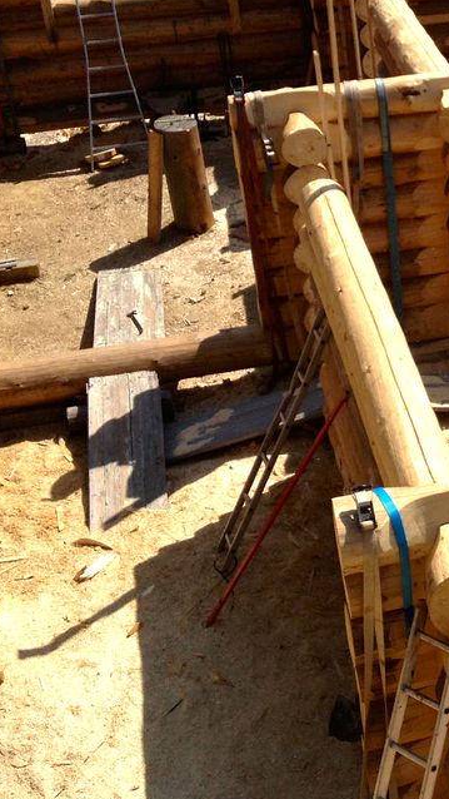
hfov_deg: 14.6
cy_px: 269
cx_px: 649
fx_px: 1650
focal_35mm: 78
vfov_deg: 27.0
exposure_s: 1/2123
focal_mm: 4.28
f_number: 2.4
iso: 50
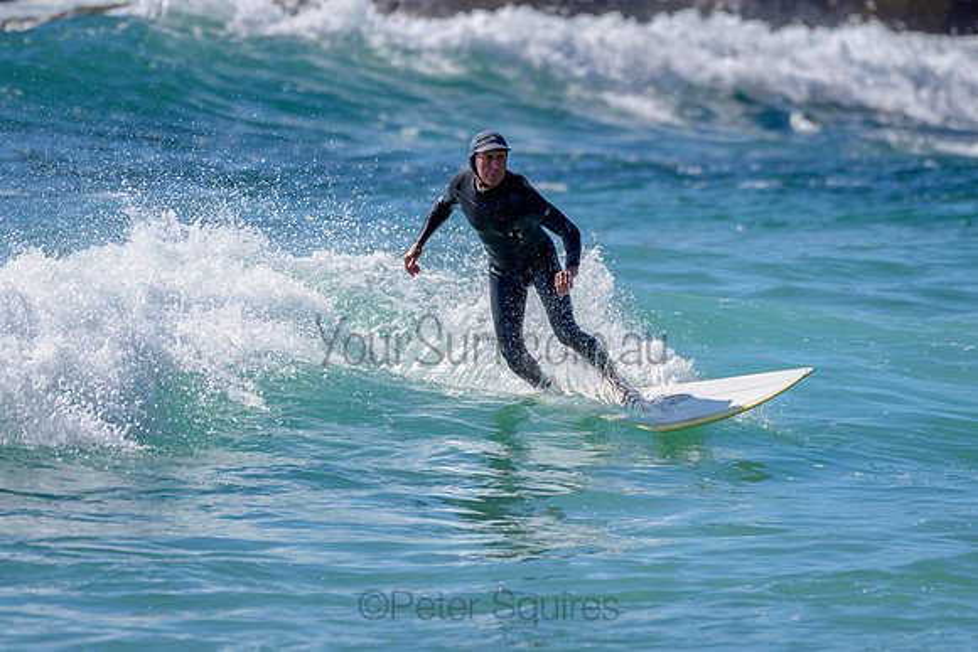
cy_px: 350
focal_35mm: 613
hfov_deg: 3.4
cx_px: 552
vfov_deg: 2.2
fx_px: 16658
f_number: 5.6
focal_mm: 500
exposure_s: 1/2000
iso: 160
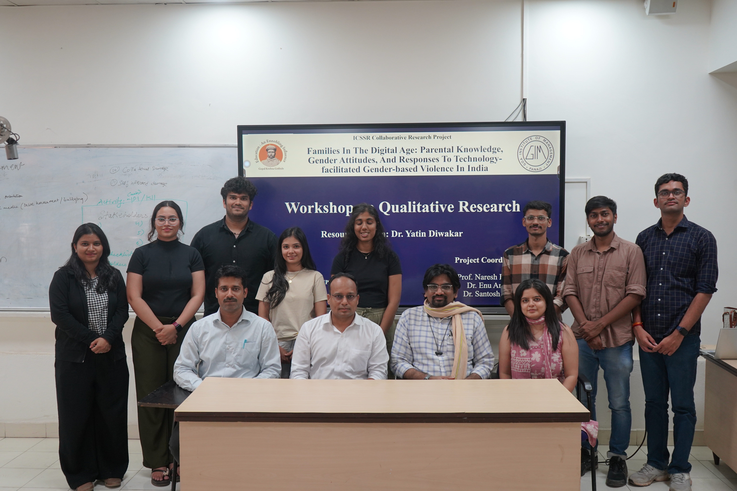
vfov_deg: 40.0
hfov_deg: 57.2
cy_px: 246
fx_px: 676
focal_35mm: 33
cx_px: 368
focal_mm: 33
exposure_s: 1/160
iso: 1000
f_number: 4
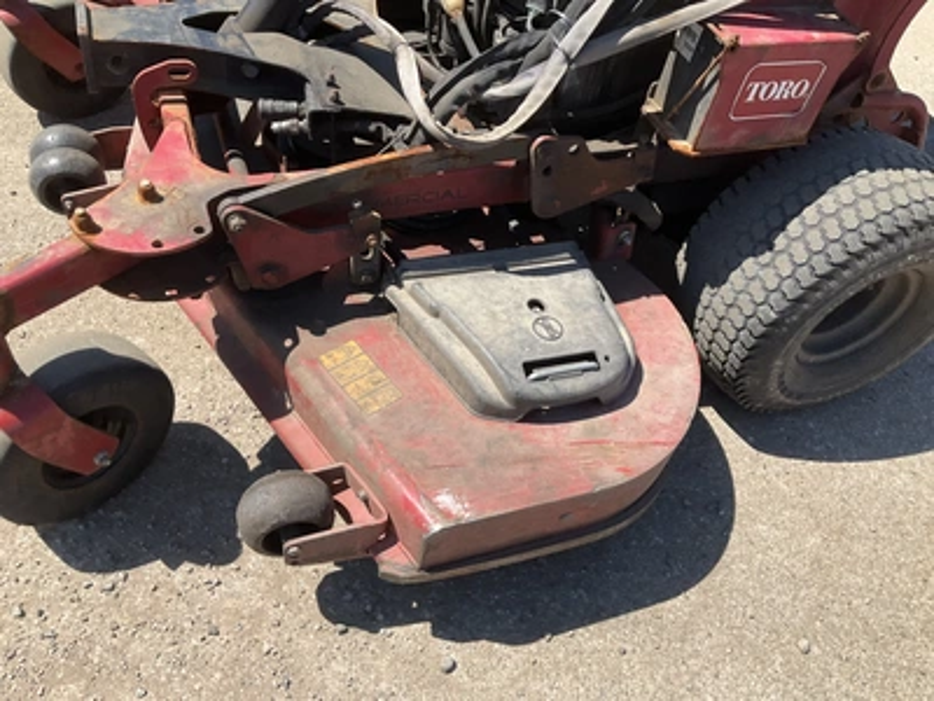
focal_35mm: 29
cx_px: 467
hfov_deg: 61.7
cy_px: 350
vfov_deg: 48.2
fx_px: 782
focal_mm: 3
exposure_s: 1/1098
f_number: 1.8
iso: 25
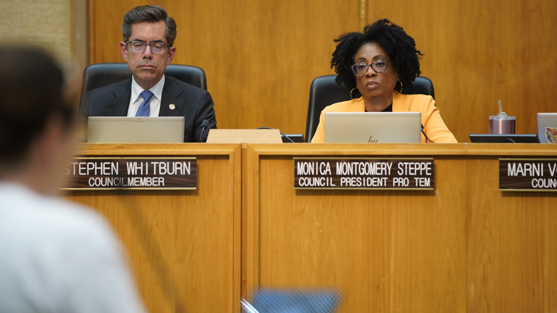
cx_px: 280
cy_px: 154
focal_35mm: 211
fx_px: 3116
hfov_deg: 10.2
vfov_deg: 5.8
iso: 1000
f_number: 2.8
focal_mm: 200
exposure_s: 1/100
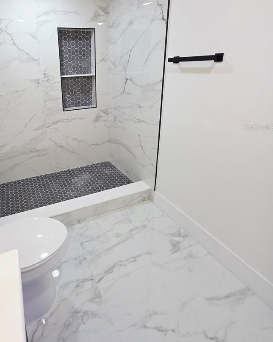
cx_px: 83
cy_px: 127
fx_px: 192
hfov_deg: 68.2
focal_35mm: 19
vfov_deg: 81.6
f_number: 1.9
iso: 200
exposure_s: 1/120
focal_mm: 2.2
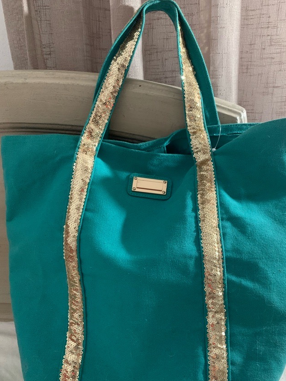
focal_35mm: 31
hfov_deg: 45.3
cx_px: 160
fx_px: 342
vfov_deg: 58.0
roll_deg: +0.4
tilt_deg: -19.1
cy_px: 226
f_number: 1.8
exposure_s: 1/31
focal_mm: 4.25
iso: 400
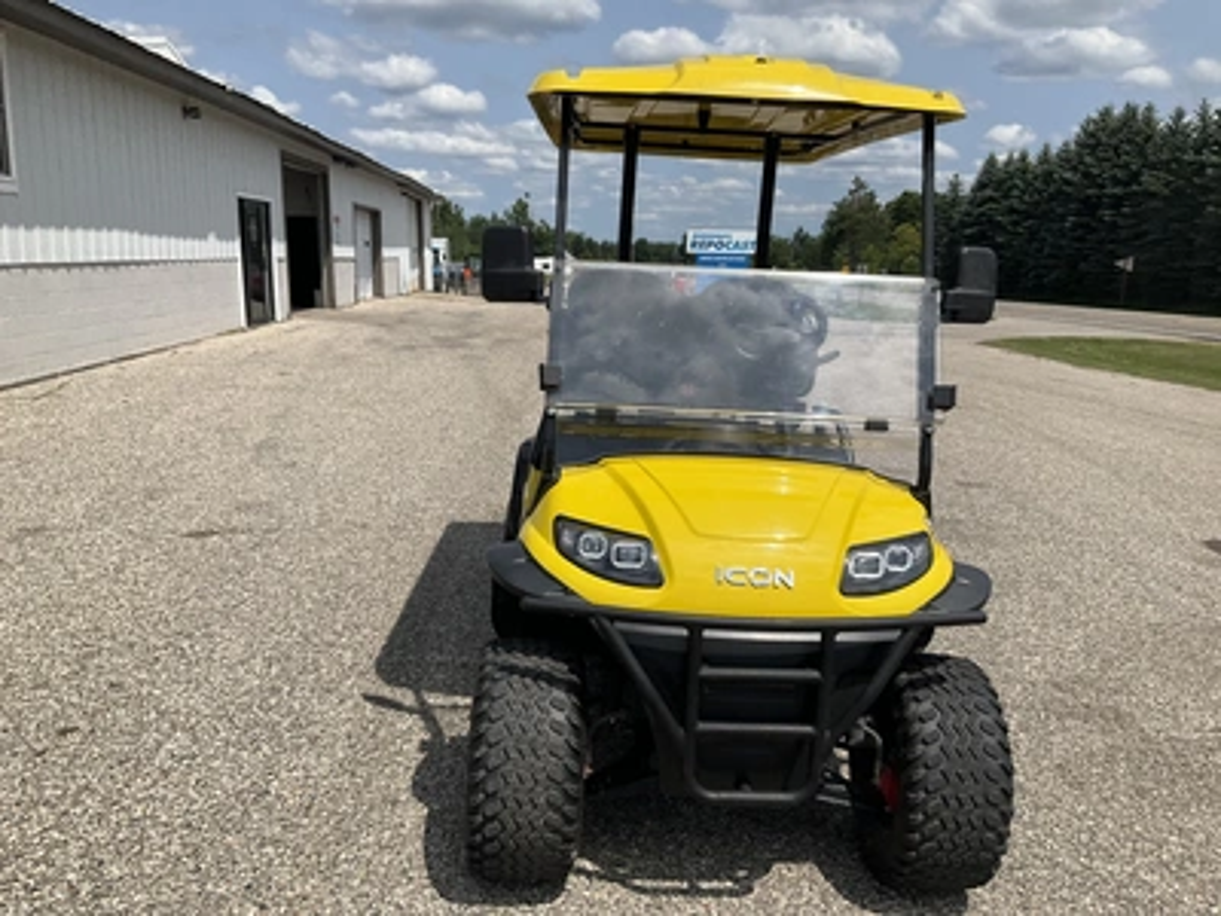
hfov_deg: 61.7
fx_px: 1023
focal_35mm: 29
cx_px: 610
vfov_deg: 48.2
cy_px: 458
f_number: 1.8
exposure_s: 1/3322
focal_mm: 3
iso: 25
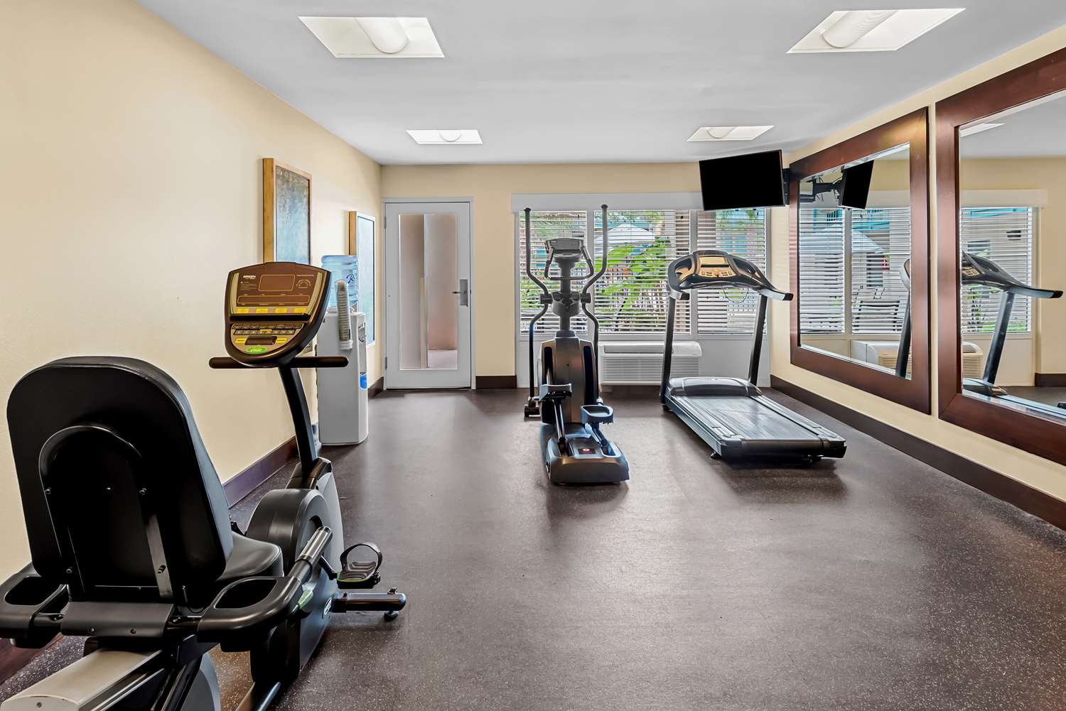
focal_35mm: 16
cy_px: 356
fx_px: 474
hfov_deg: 96.7
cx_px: 533
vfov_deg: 73.8
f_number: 8
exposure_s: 1/2
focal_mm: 16
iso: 320
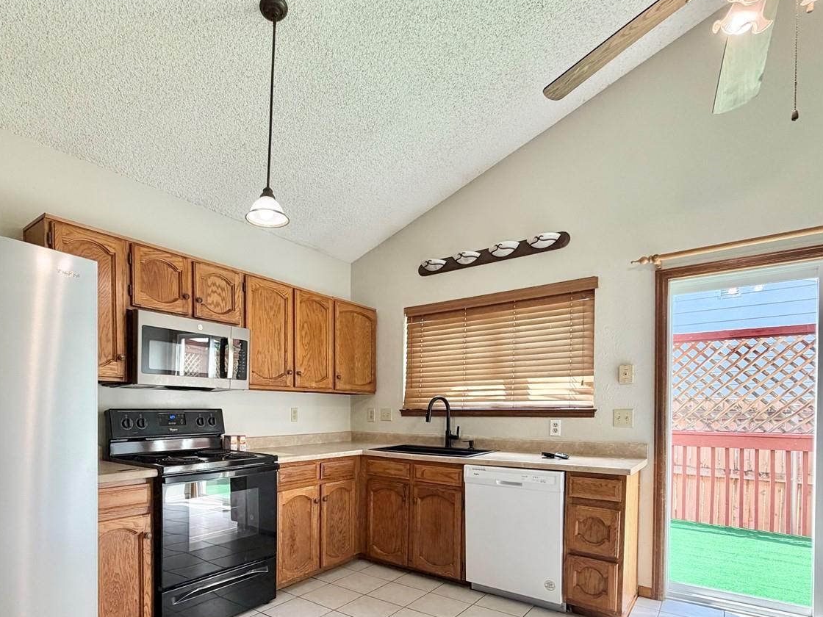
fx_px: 476
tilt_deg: -0.4
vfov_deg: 64.0
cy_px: 418
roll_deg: +0.2
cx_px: 356
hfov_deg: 81.3
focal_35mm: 20
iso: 125
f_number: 2.2
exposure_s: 1/120
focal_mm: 2.22
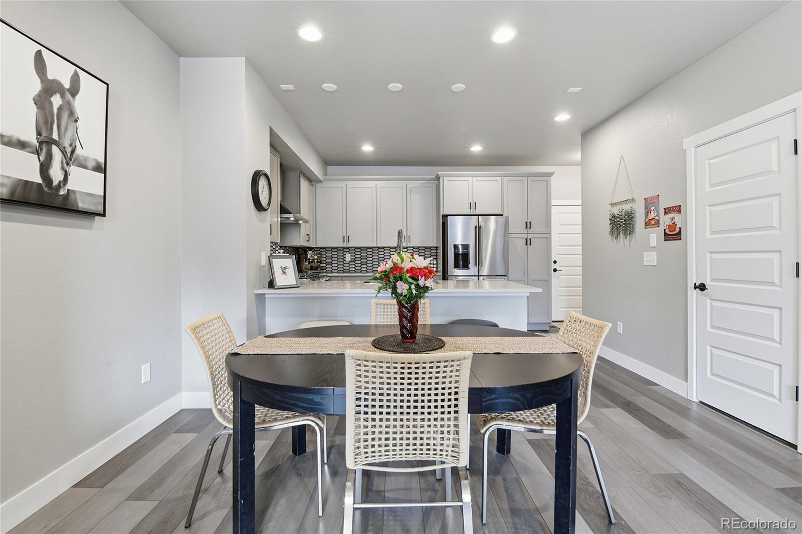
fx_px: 334
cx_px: 401
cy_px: 267
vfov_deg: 77.3
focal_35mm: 15
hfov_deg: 100.4
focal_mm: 15
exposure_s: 1/160
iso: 400
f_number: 8
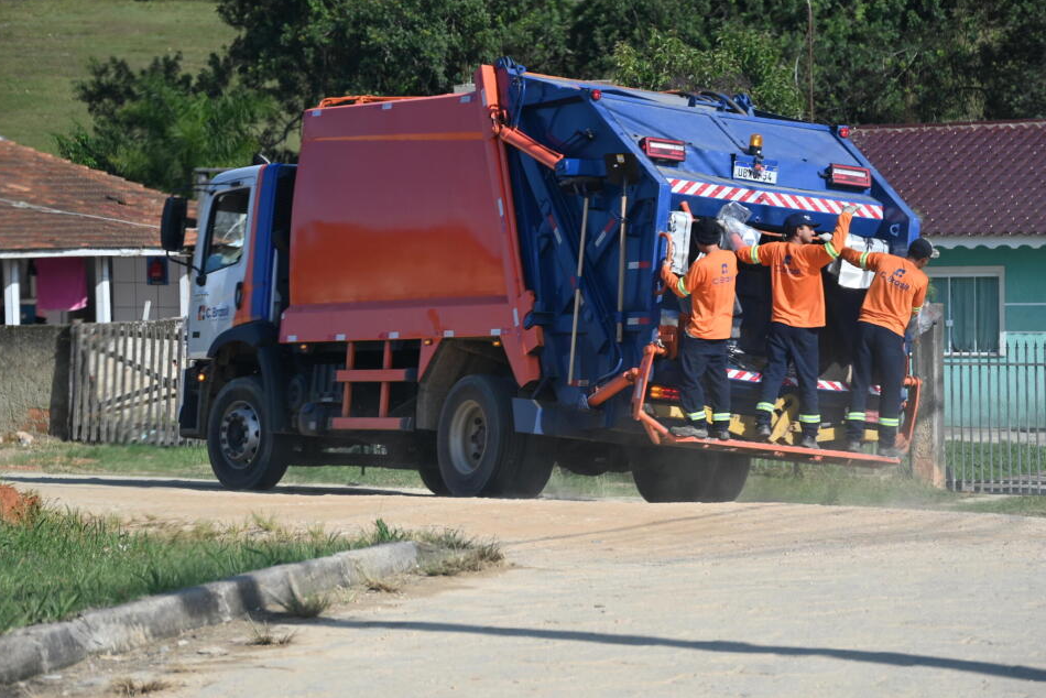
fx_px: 4447
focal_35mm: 153
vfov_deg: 9.0
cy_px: 335
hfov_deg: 13.4
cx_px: 535
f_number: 7.1
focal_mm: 95
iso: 100
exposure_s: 1/400
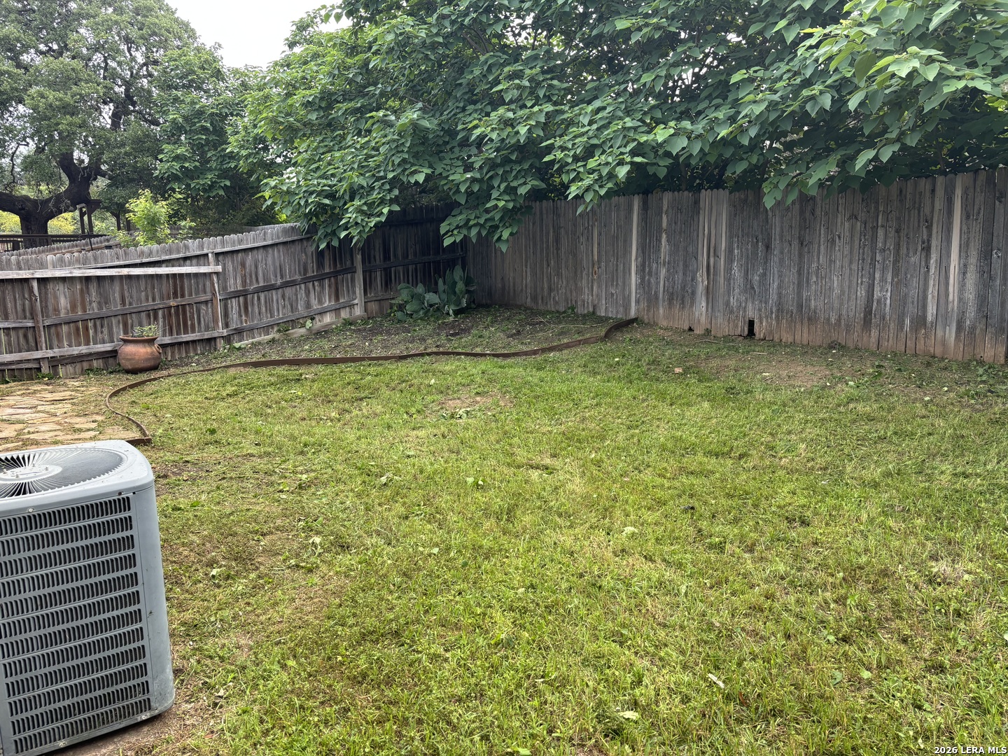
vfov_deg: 53.1
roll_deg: +1.0
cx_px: 504
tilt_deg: -8.7
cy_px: 378
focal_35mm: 26
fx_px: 757
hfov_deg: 67.3
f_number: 1.6
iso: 80
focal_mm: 5.96
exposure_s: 1/121
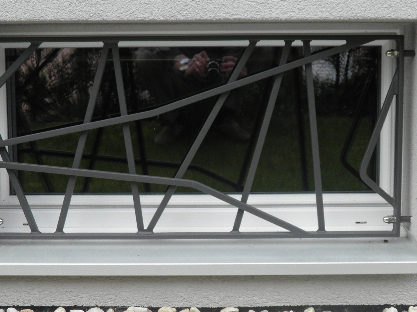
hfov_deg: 31.2
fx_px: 747
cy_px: 162
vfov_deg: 23.6
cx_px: 203
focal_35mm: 62
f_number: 3.3
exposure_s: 1/50
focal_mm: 7.9
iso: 50
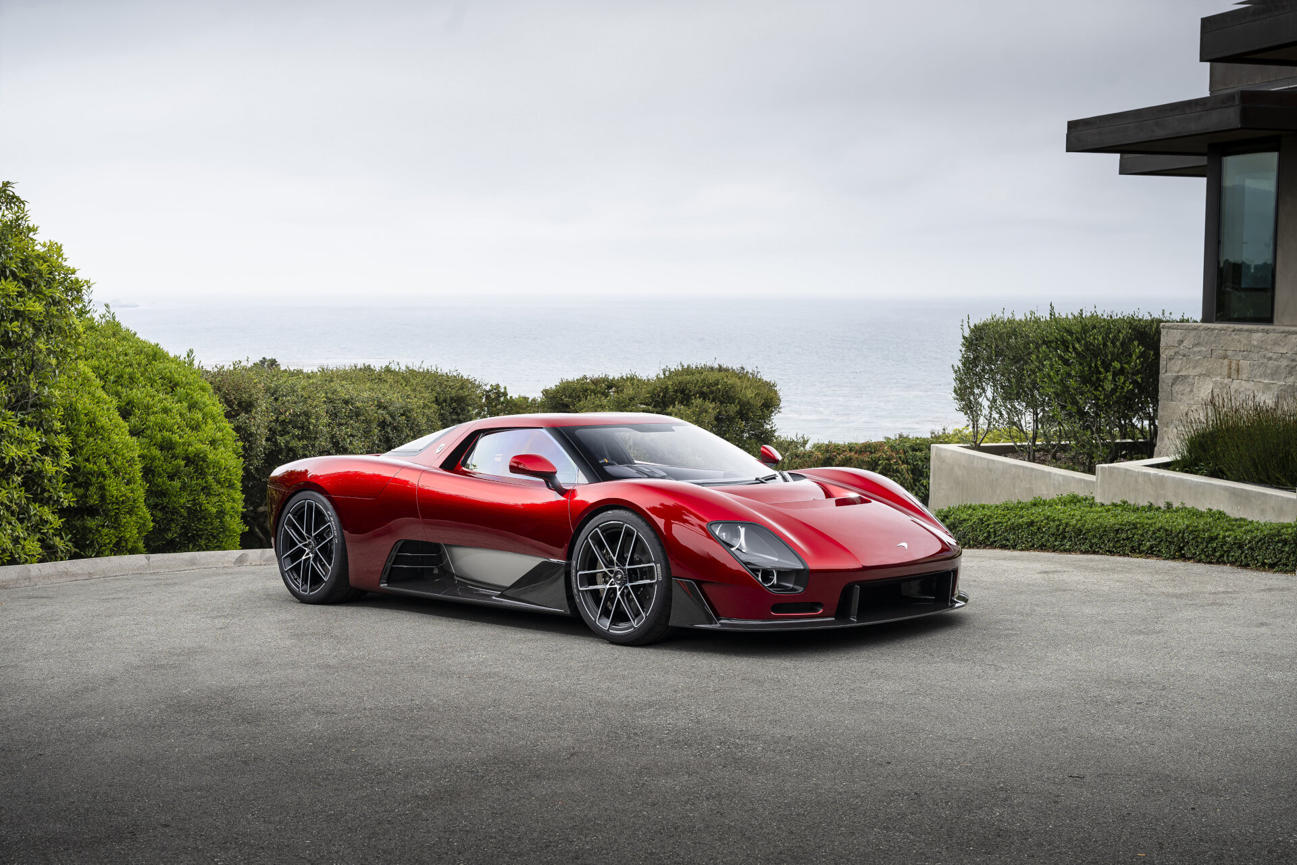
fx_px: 1513
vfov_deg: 31.9
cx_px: 648
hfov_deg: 46.4
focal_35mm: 42
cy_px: 432
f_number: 5.6
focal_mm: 42
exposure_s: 1/200
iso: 100
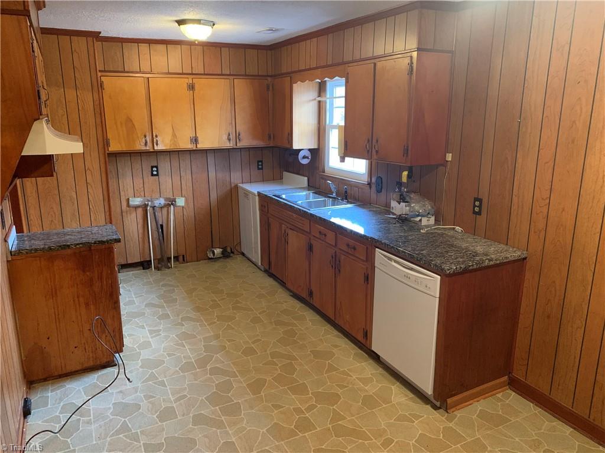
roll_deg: +0.1
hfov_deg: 67.3
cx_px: 302
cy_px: 226
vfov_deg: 53.1
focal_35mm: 26
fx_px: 454
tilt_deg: -14.2
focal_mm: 4.25
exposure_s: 1/30
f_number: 1.8
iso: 400
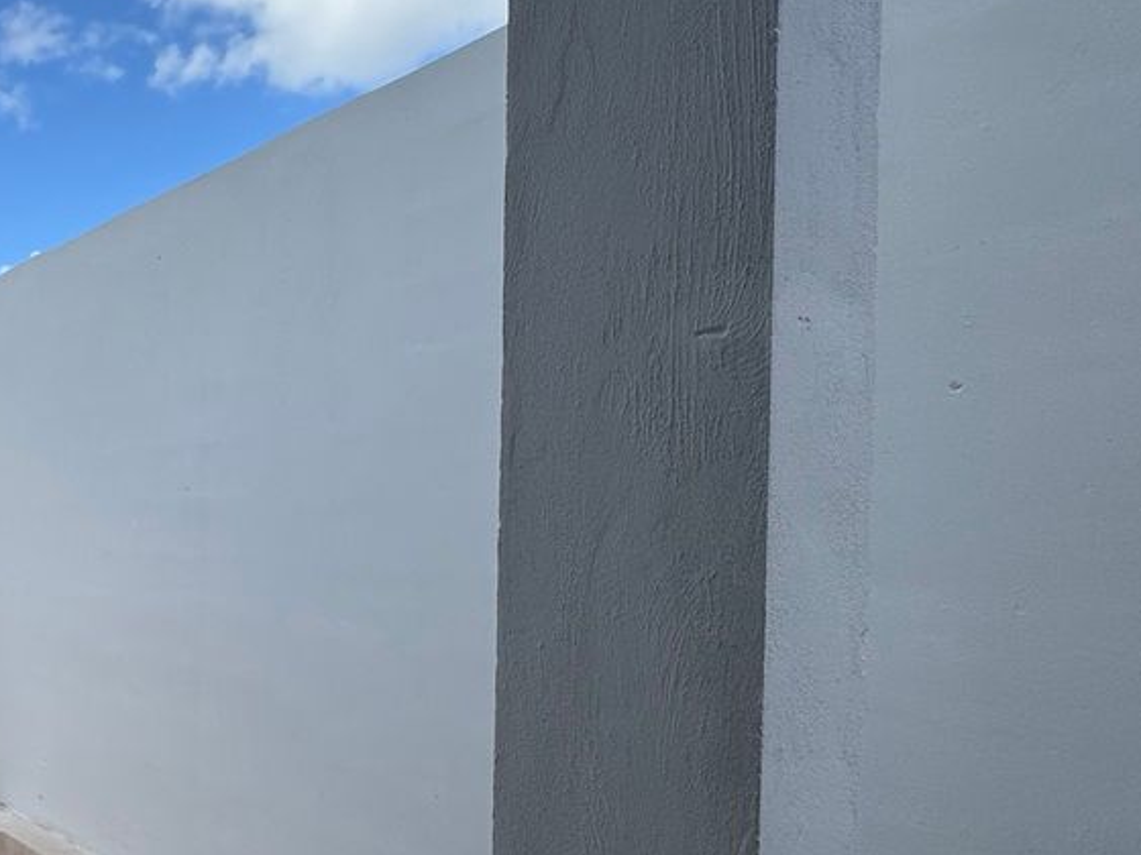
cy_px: 535
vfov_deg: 46.4
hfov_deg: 47.9
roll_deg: -1.0
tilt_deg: +0.9
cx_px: -35
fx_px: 989
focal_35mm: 30
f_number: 2.2
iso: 50
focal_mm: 2.22
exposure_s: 1/1709
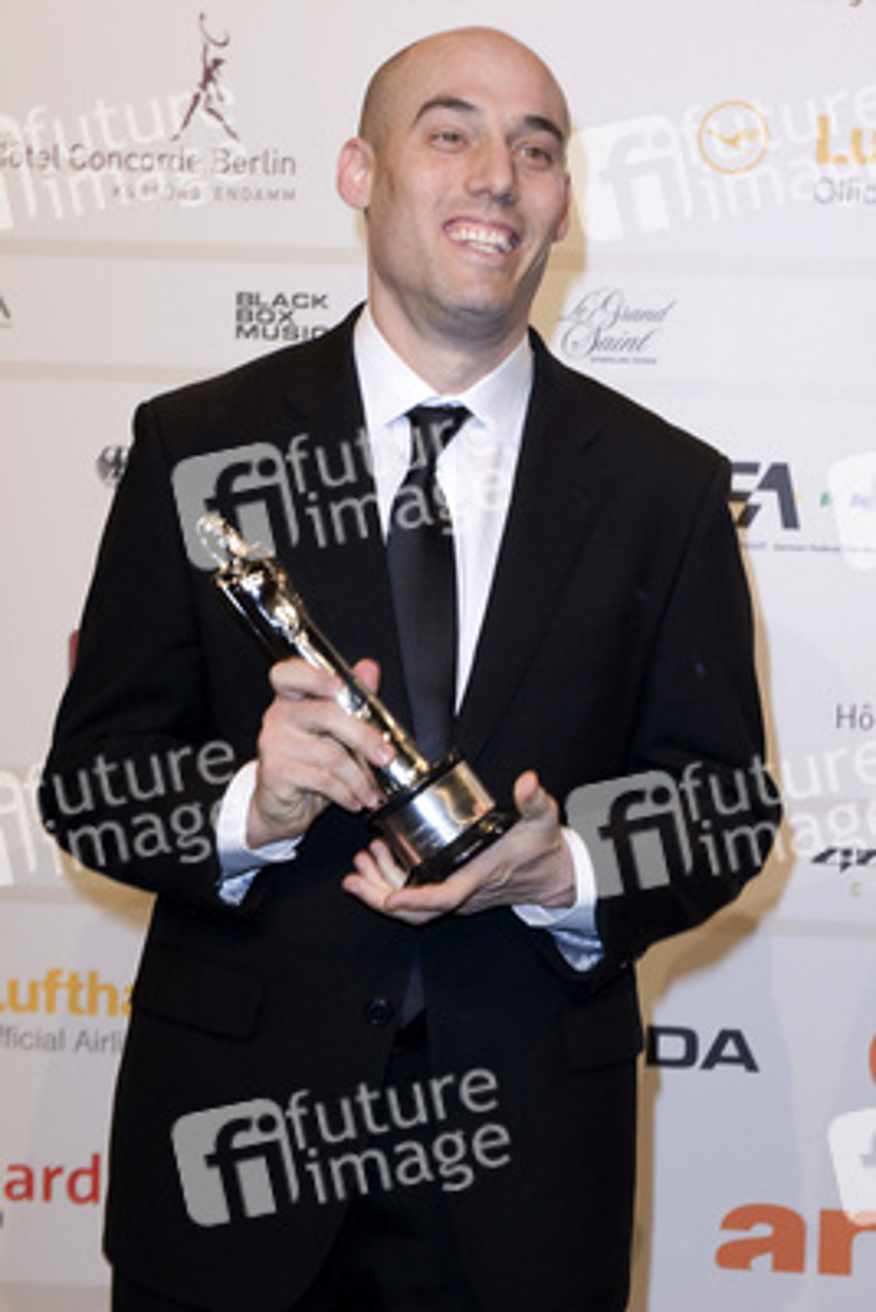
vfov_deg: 32.4
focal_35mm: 62
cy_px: 656
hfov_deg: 21.9
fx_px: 2261
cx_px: 438
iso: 800
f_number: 6.3
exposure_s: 1/250
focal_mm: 62
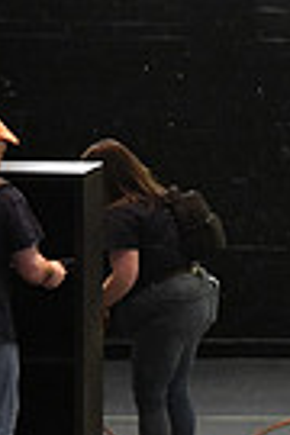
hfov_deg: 1.6
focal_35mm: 858
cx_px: 867
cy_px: 337
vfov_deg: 2.4
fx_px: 10367
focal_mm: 200
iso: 12800
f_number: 2.8
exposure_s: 1/320
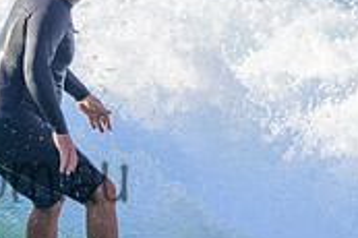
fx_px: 20446
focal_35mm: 2058
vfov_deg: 0.7
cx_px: 45
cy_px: 64
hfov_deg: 1.0
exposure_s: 1/2000
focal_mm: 500
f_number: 5.6
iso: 200
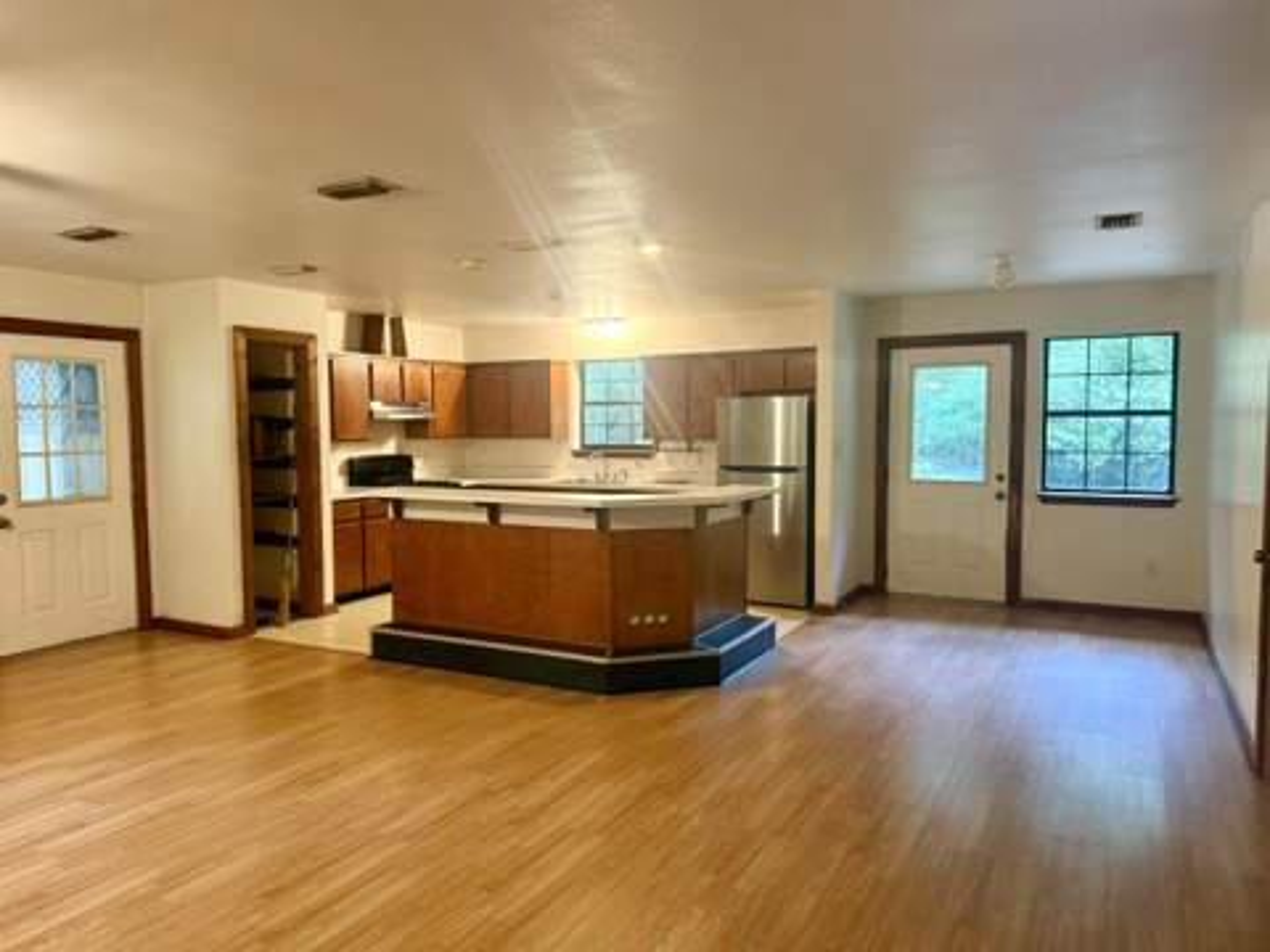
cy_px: 476
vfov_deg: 56.8
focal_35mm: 24
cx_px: 635
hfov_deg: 71.6
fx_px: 881
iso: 640
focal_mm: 6.76
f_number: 1.78
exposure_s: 1/60
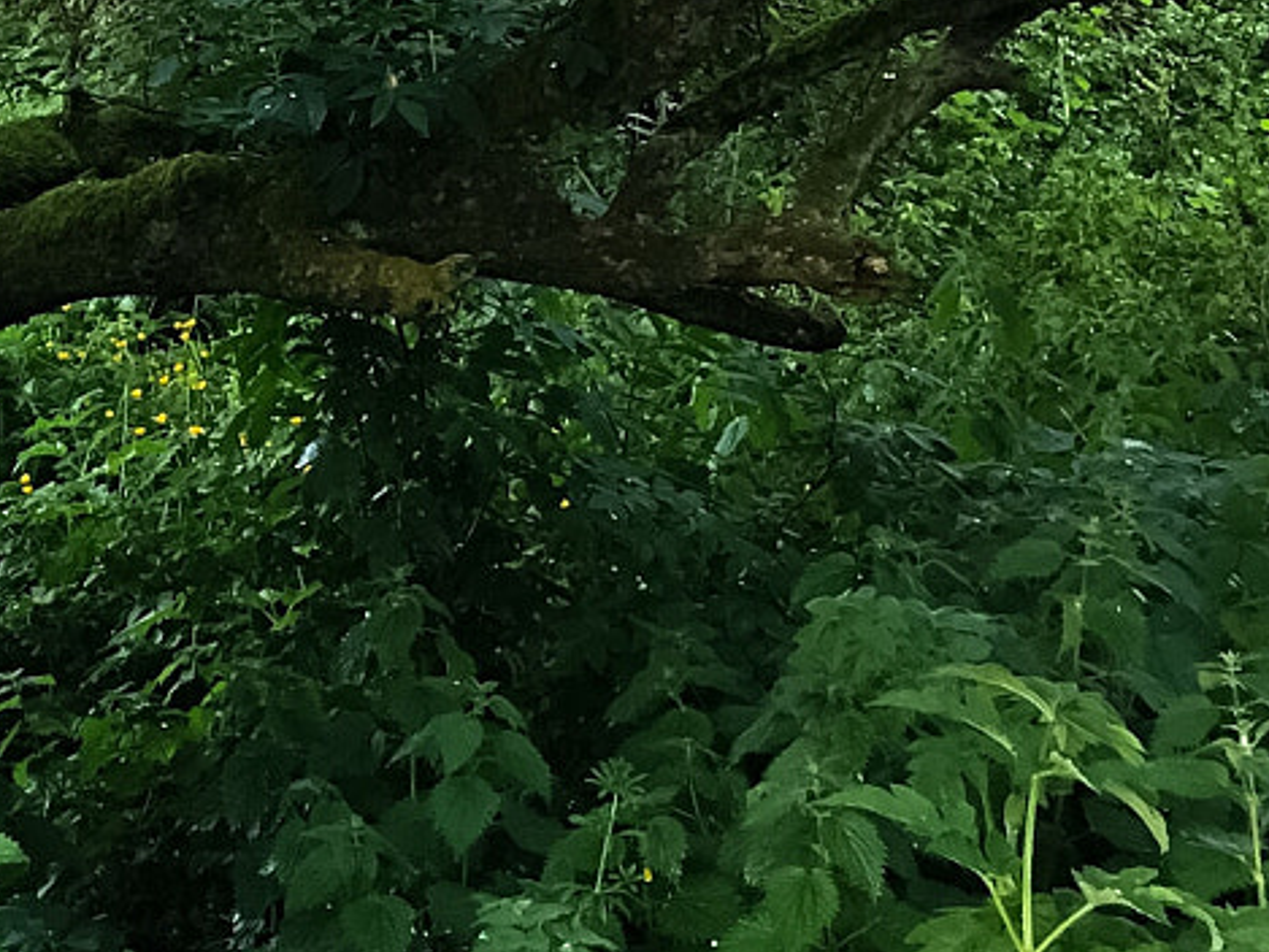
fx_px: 3630
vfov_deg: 14.7
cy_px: 0
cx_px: -517
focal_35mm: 99
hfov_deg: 18.1
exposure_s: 1/33
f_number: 2.2
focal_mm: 4.15
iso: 50
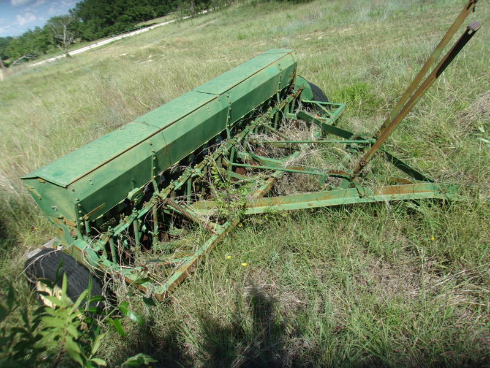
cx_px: 245
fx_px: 382
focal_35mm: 27
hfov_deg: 65.3
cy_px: 184
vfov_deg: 51.4
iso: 80
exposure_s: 1/90
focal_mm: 4.9
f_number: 10.4
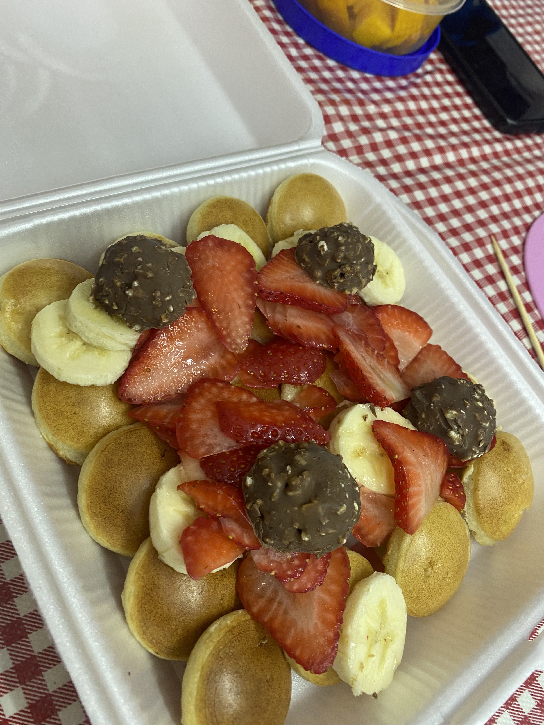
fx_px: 545
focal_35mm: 26
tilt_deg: -54.8
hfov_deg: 53.1
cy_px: 362
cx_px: 272
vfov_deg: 67.3
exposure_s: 1/60
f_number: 1.8
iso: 160
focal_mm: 4.25
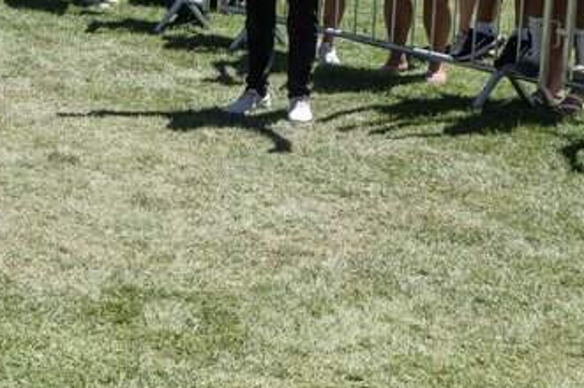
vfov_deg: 15.4
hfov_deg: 22.3
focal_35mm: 87
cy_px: 13
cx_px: -39
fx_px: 1410
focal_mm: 16
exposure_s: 1/1250
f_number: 7.1
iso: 500
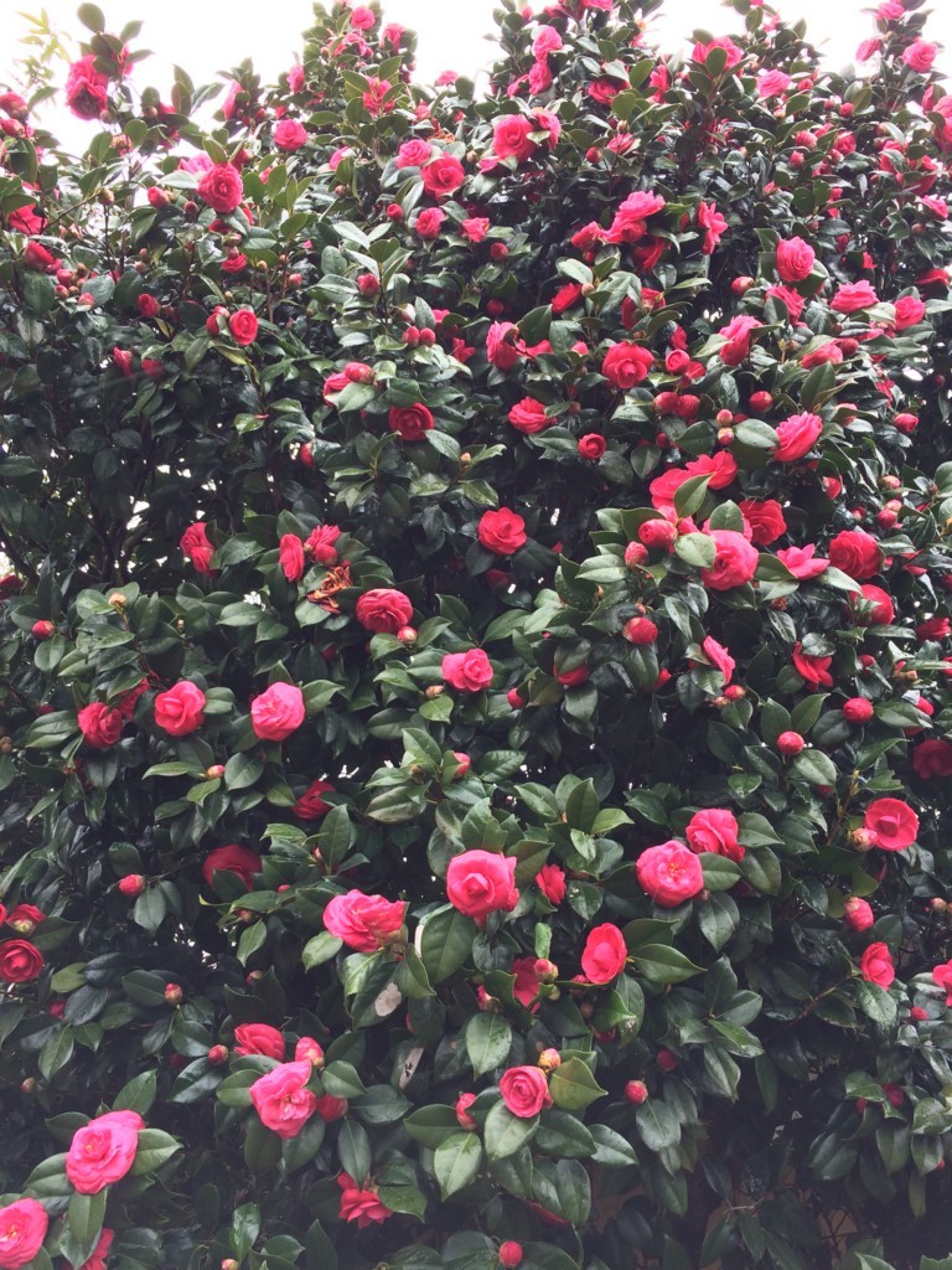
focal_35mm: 29
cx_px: 476
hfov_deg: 48.2
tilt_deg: +25.8
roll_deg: -2.5
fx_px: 1063
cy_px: 635
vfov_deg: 61.7
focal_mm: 4.15
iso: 32
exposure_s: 1/265
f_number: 2.2
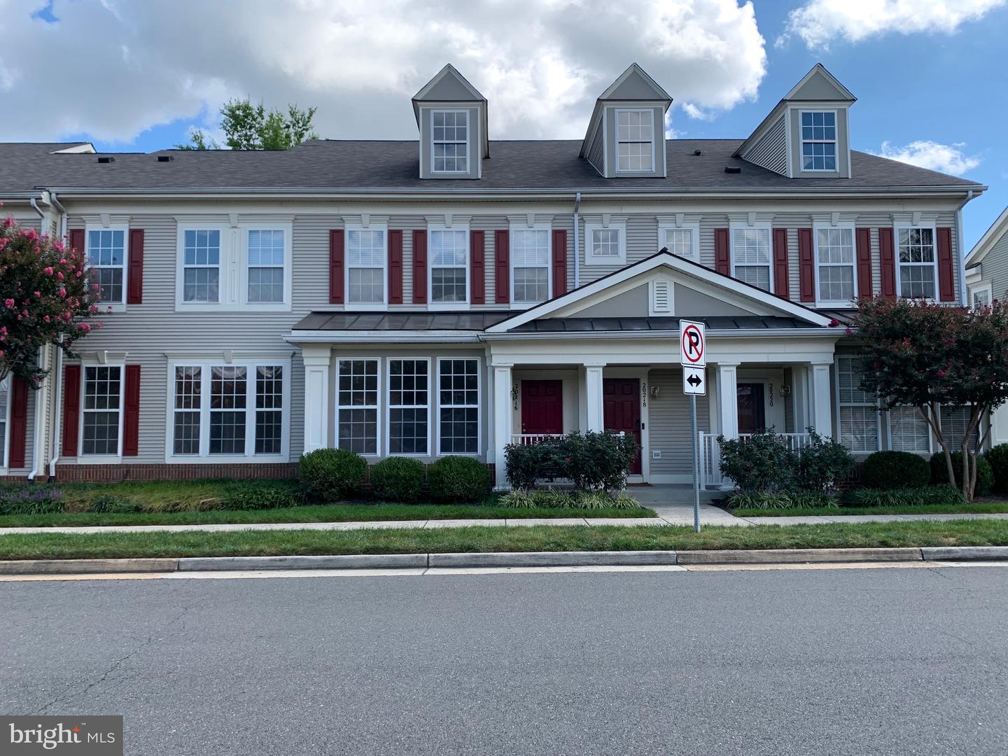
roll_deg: +0.0
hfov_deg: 67.3
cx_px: 504
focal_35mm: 26
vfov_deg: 53.1
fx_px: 757
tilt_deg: +1.3
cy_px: 378
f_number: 1.8
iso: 25
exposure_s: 1/829
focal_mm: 4.25
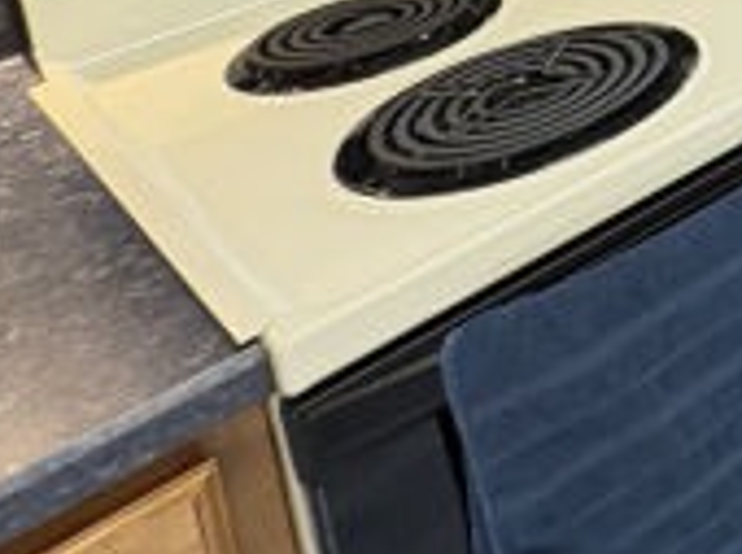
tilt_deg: -10.0
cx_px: 1399
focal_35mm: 55
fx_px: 1177
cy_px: -406
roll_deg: +1.6
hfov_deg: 20.8
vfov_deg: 20.2
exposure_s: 1/60
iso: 500
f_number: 2.2
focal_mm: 2.22
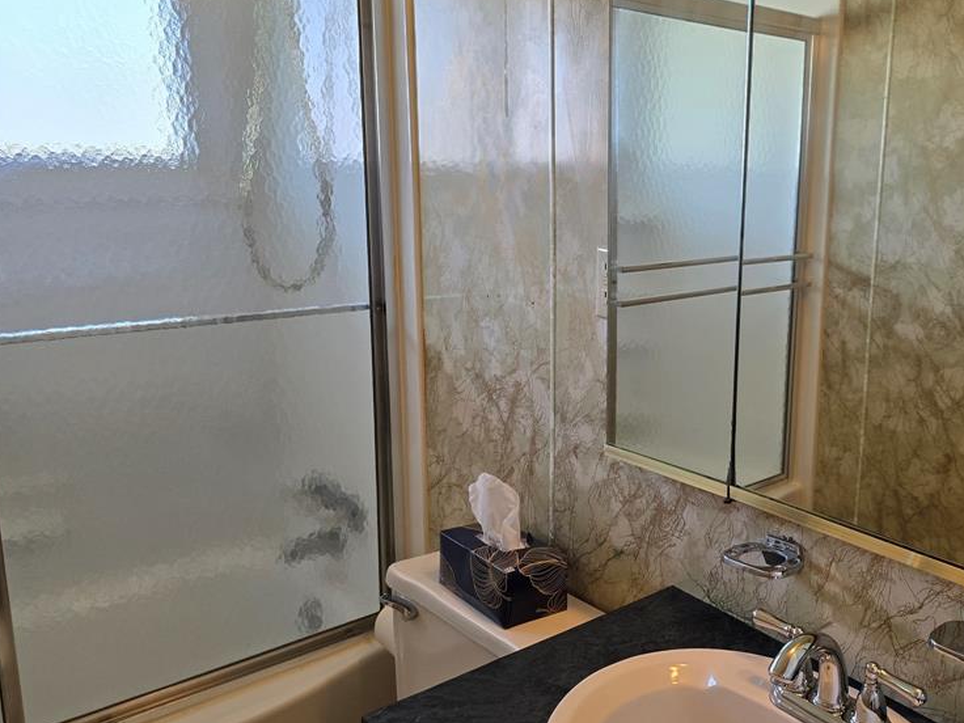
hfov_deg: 55.3
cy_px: 350
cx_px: 661
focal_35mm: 32
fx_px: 891
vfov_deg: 44.2
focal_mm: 6.3
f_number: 1.7
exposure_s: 1/120
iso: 125
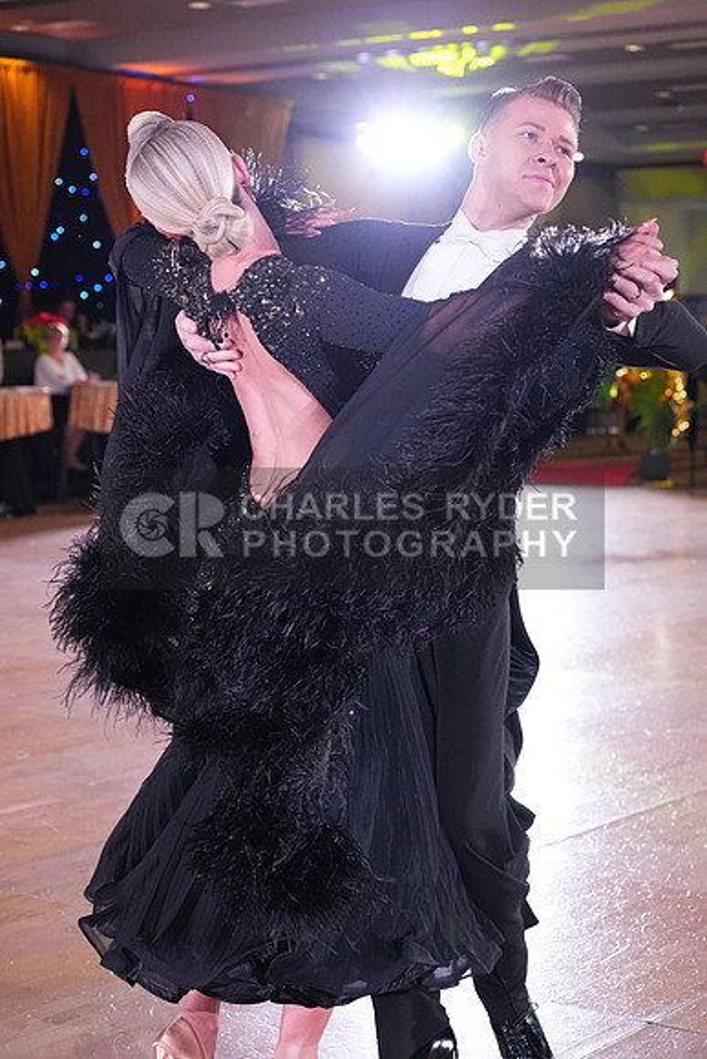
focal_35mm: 70
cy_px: 530
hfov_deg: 19.5
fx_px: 2061
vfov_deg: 28.8
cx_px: 354
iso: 8000
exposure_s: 1/400
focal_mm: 70
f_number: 5
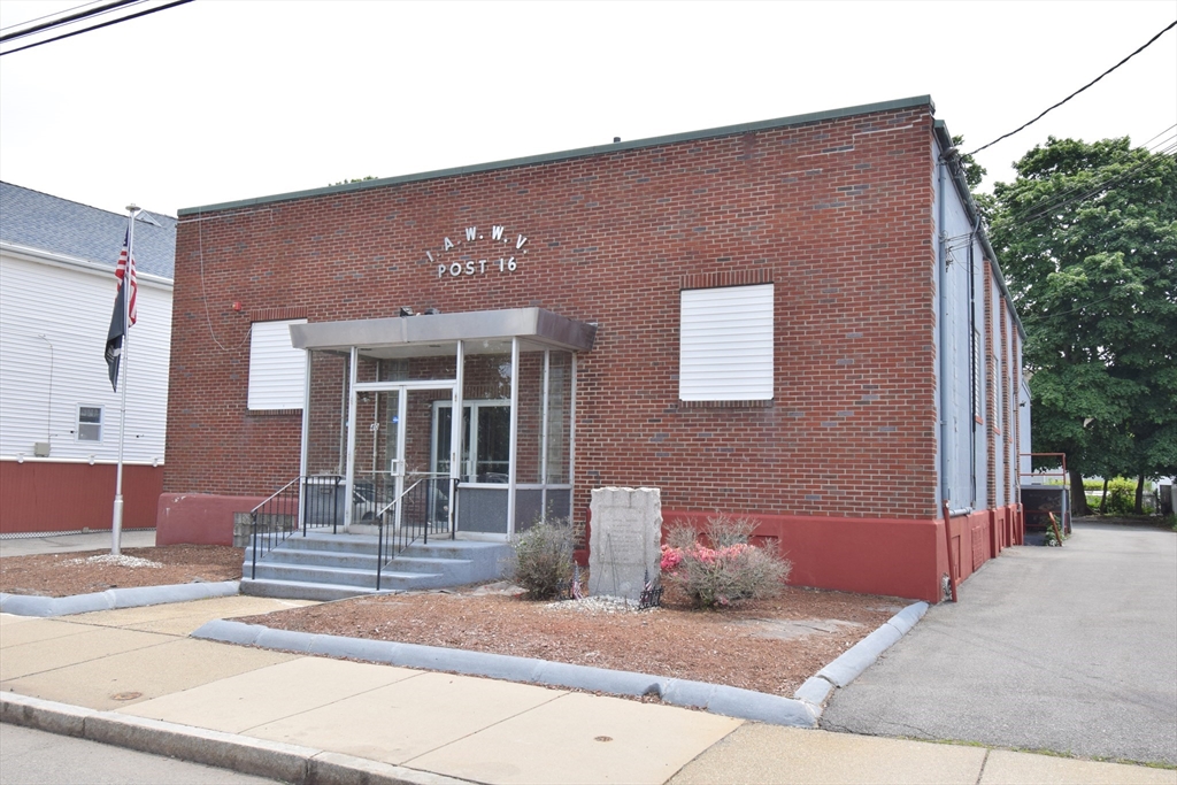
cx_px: 588
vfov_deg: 43.6
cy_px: 392
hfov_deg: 61.9
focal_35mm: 30
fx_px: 981
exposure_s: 1/640
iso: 400
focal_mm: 20
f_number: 8
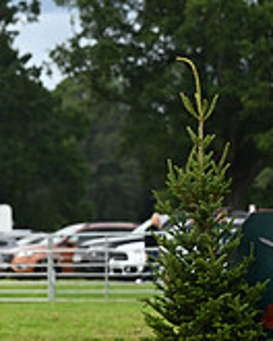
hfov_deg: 4.4
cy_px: 90
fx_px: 3494
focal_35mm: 346
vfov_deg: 5.6
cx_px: -310
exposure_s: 1/1250
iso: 560
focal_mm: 105
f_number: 4.5
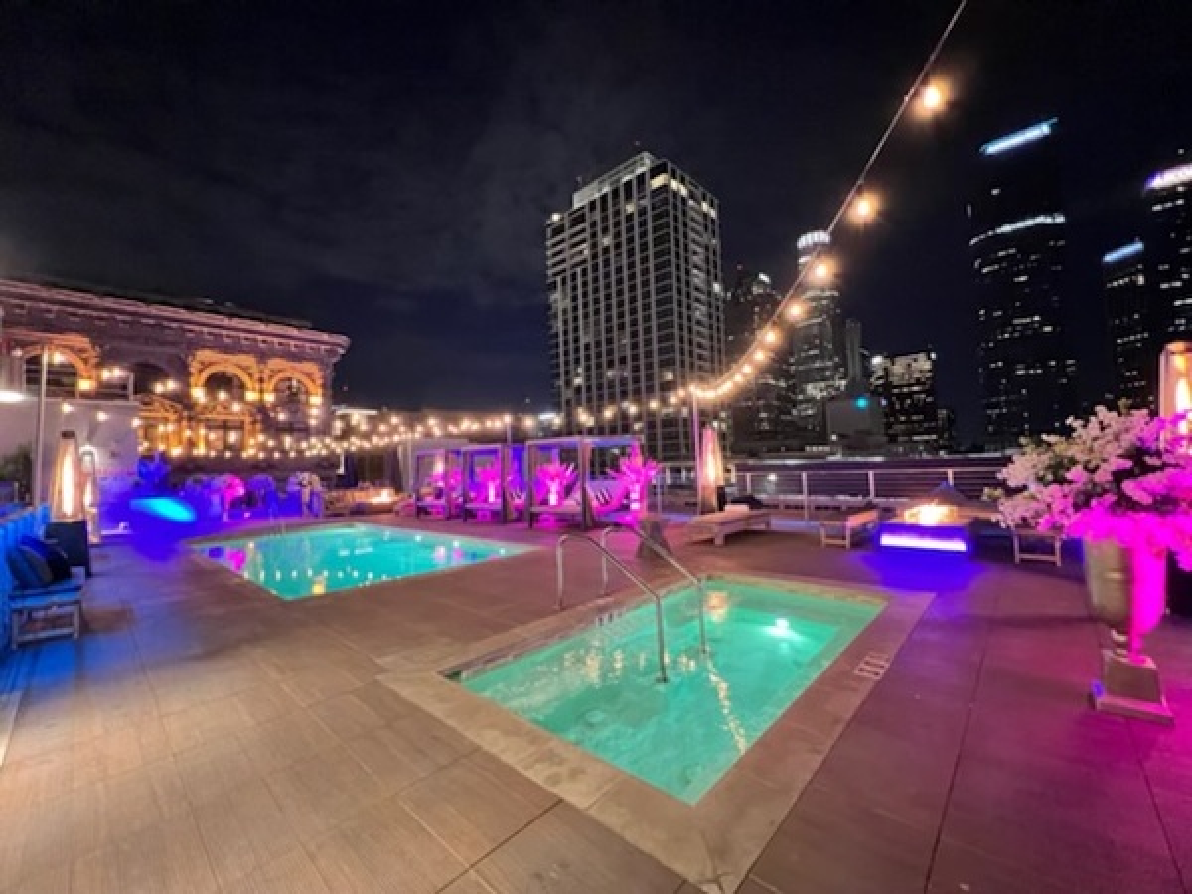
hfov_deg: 106.2
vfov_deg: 89.9
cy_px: 447
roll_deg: +1.8
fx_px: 448
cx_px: 596
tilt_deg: +2.6
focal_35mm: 13
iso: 2000
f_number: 1.8
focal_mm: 1.57
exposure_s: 1/24
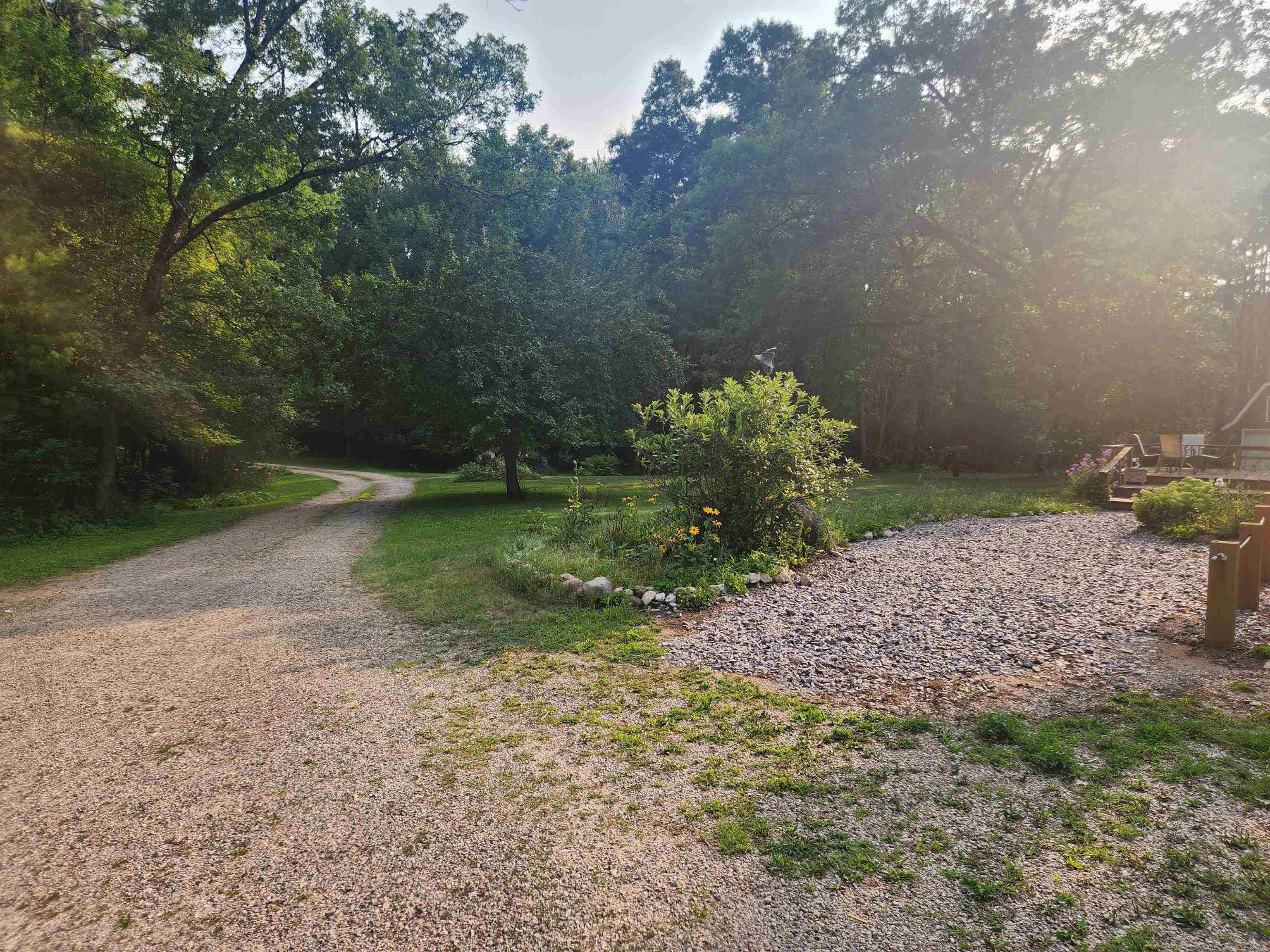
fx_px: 844
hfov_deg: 73.9
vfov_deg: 58.9
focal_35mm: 23
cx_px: 635
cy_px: 476
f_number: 1.8
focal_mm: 5.4
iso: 20
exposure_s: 1/566
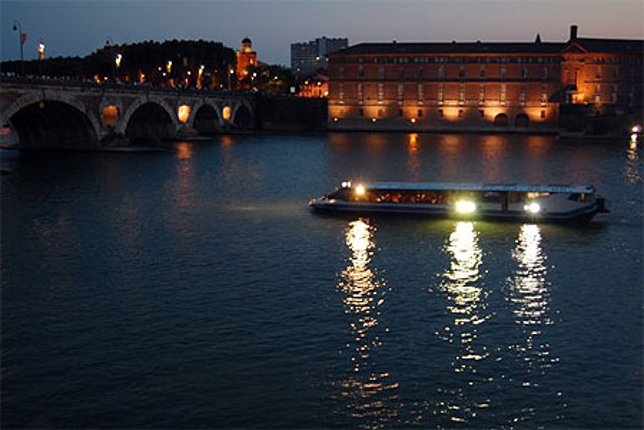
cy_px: 215
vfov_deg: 34.2
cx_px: 322
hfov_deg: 49.6
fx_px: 698
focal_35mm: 39
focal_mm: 26
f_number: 4
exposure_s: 1/8
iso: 400
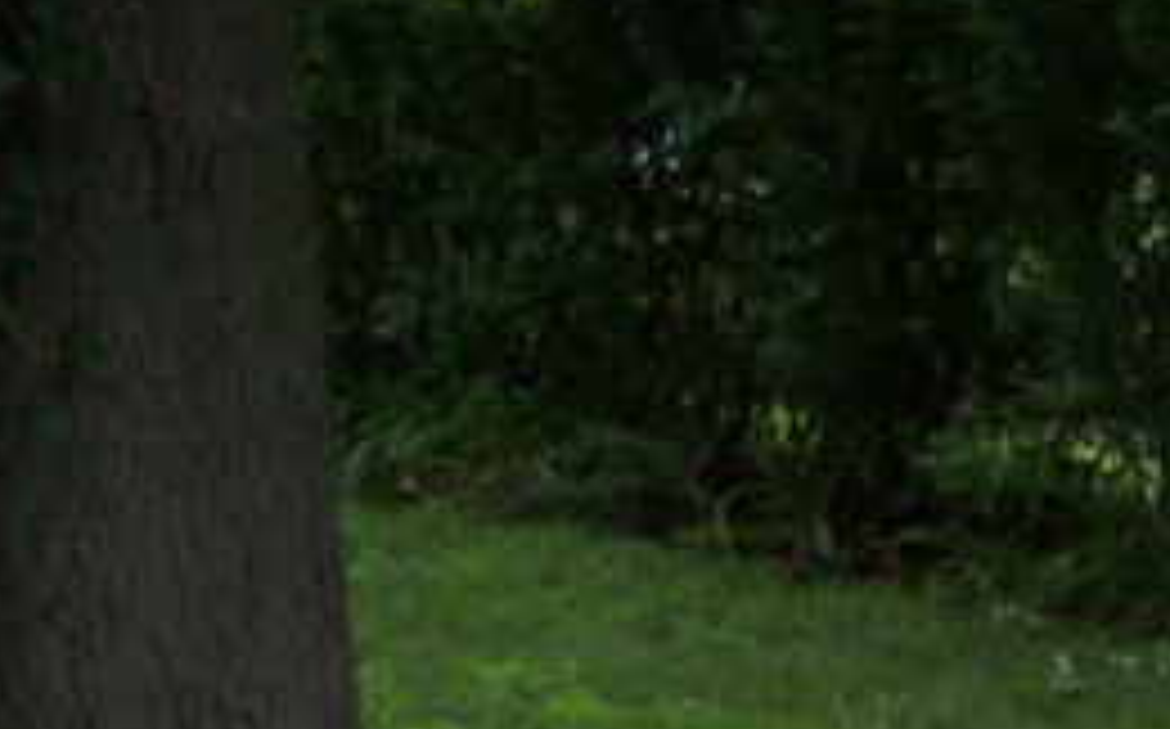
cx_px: 1548
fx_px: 3950
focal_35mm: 124
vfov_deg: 10.3
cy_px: 925
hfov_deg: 15.9
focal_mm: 8
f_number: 2.8
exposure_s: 1/180
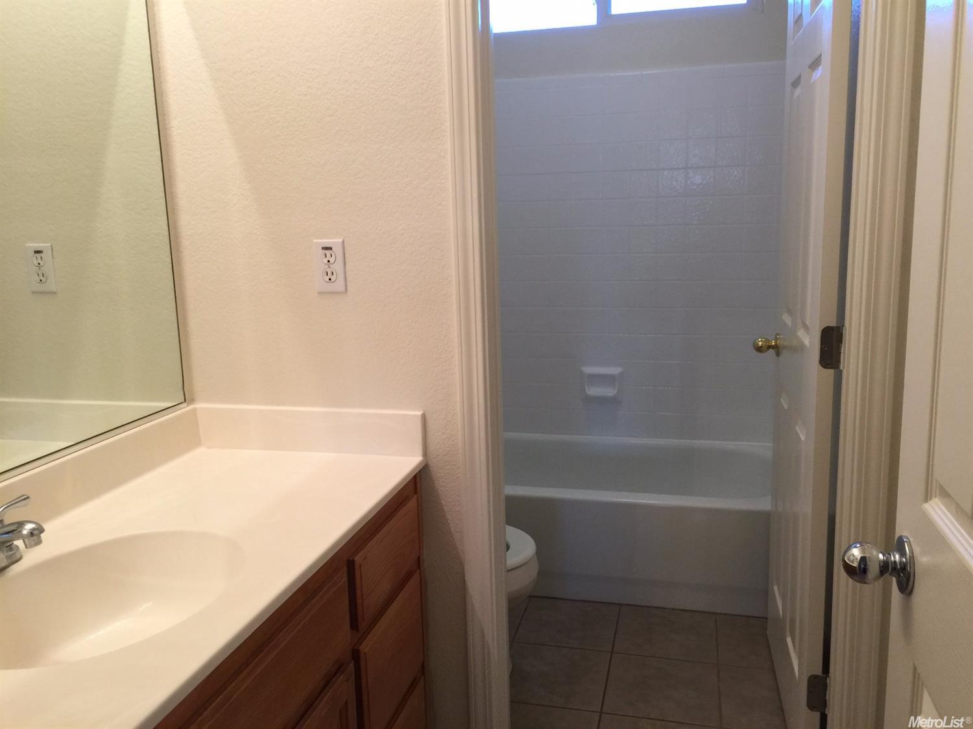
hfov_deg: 61.7
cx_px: 486
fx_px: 815
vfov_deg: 48.2
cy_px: 364
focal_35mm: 29
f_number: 2.2
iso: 50
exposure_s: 1/30
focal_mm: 4.15
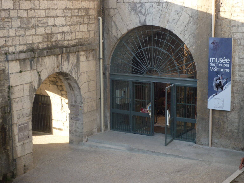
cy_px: 92
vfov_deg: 21.0
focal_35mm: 70
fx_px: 493
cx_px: 122
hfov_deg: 27.8
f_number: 4.9
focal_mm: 12.2
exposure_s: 1/80
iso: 100
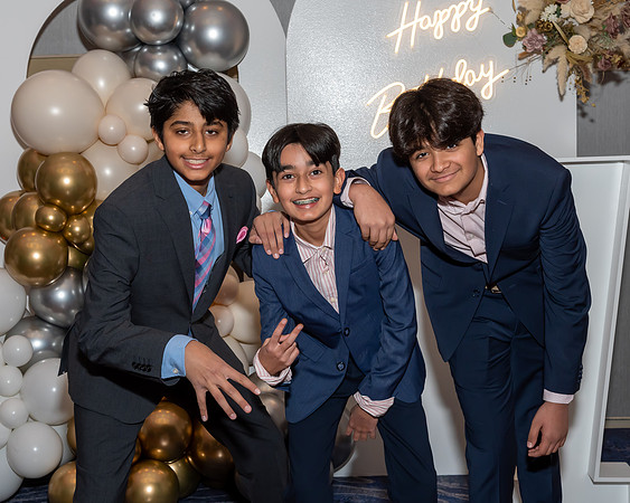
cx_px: 297
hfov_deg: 32.9
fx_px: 1068
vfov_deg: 26.5
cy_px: 251
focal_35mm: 57
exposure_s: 1/250
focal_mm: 32
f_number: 7.1
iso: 500
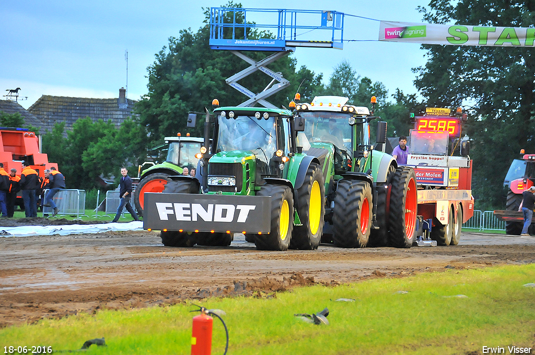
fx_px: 3228
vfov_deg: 6.3
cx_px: 268
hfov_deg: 9.5
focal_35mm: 218
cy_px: 178
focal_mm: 145
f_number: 5.6
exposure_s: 1/60
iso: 1000
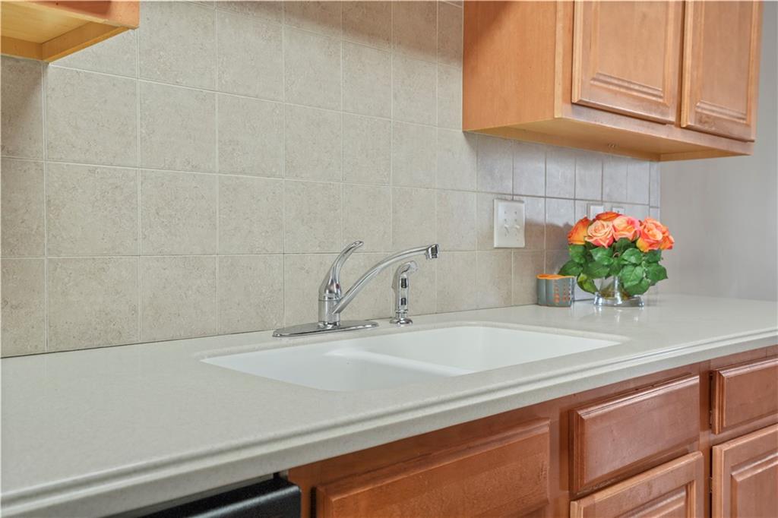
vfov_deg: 37.8
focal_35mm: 35
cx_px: 389
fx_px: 756
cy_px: 259
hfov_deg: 54.4
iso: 320
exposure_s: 1/2
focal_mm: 35
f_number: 8
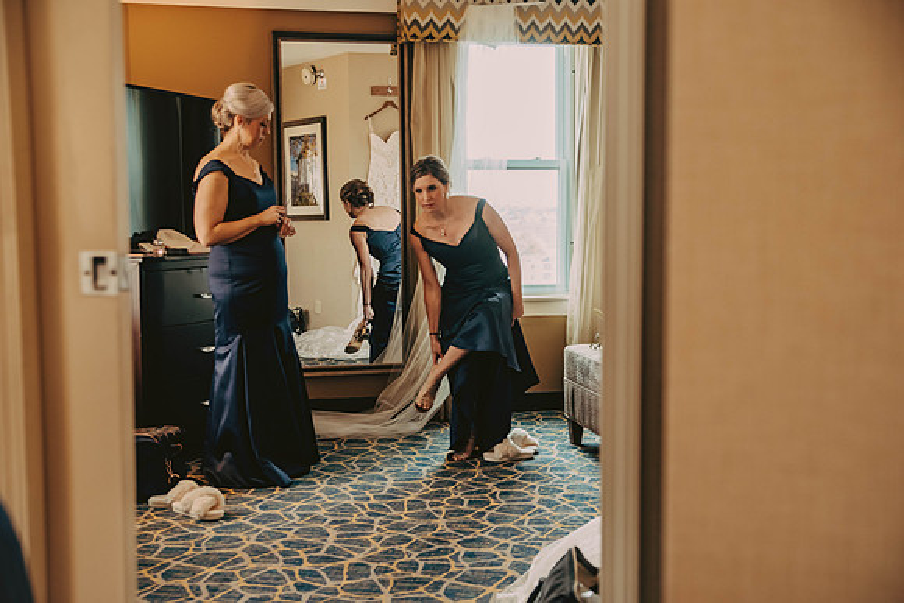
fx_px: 1130
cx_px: 452
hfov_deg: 43.6
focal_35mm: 45
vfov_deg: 29.9
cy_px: 302
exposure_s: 1/100
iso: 800
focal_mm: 45
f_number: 3.5
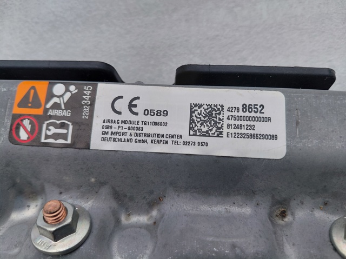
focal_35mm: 25
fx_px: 250
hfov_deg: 69.4
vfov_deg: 54.8
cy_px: 130
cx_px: 173
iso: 50
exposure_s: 1/2326
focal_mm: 4.69
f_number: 1.8
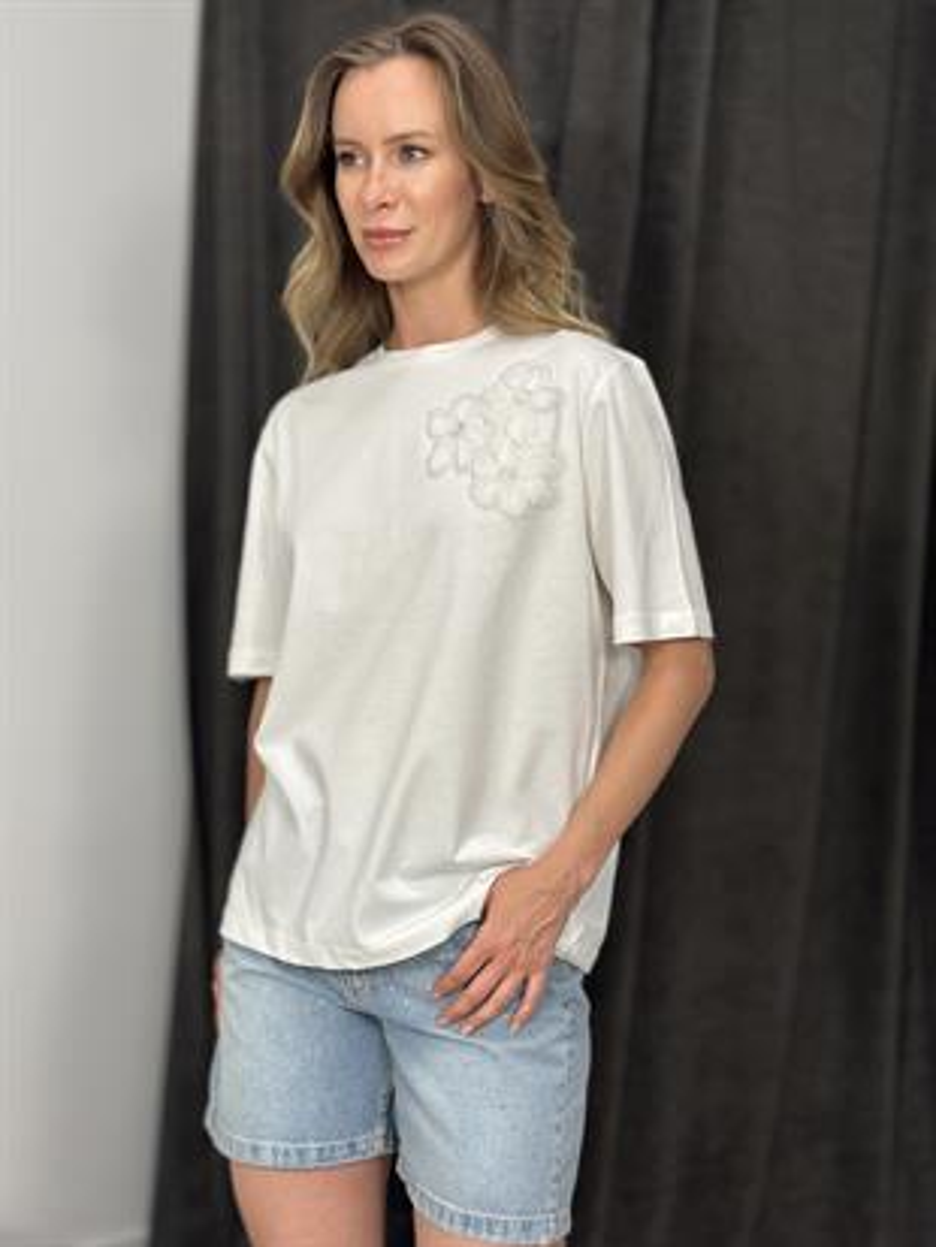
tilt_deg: -3.1
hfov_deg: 30.3
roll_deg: -3.2
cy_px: 624
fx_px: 1730
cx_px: 468
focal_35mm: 48
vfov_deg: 39.6
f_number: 1.78
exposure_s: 1/100
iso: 64
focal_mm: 6.86
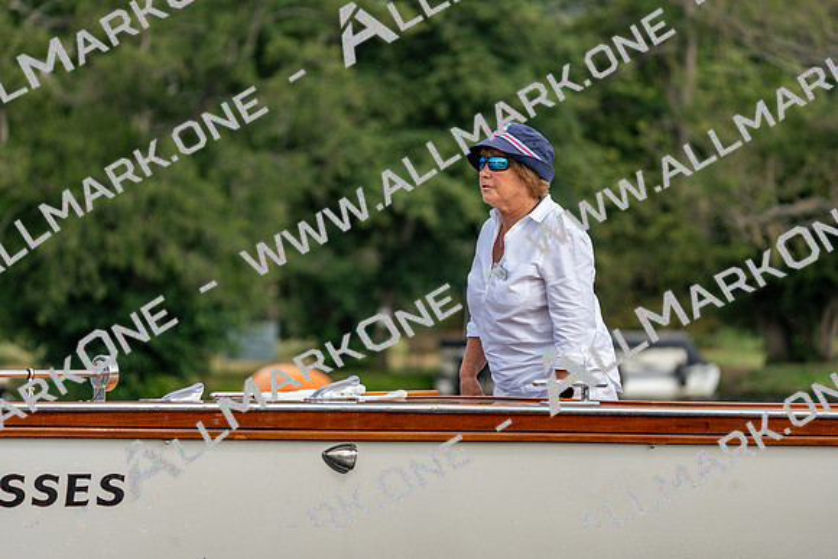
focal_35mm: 248
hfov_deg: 8.3
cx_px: 419
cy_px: 280
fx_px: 5774
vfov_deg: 5.5
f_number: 5.6
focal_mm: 248
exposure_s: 1/1600
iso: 500
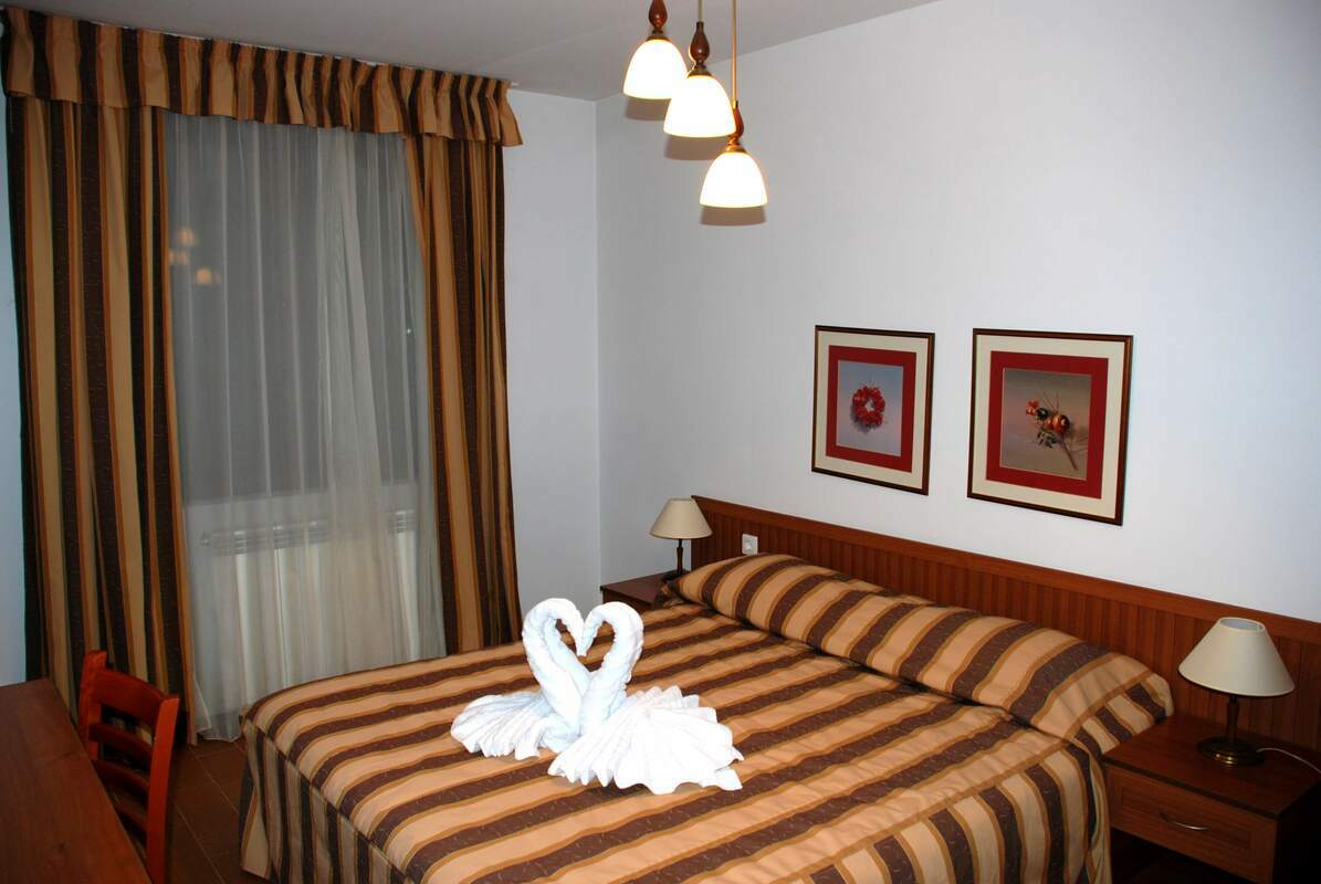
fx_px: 992
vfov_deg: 48.1
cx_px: 660
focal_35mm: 27
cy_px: 442
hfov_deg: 67.3
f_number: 3.5
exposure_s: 1/60
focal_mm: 18
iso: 200
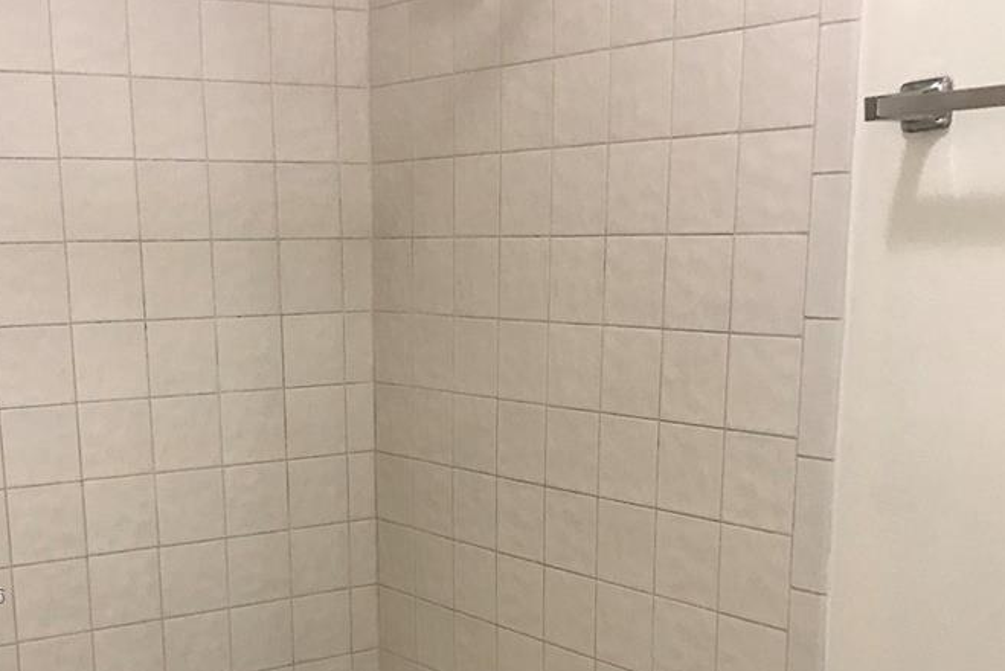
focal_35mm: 53
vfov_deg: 24.8
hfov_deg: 37.4
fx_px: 1480
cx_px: 407
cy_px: 596
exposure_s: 1/30
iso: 25
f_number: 1.8
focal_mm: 3.99
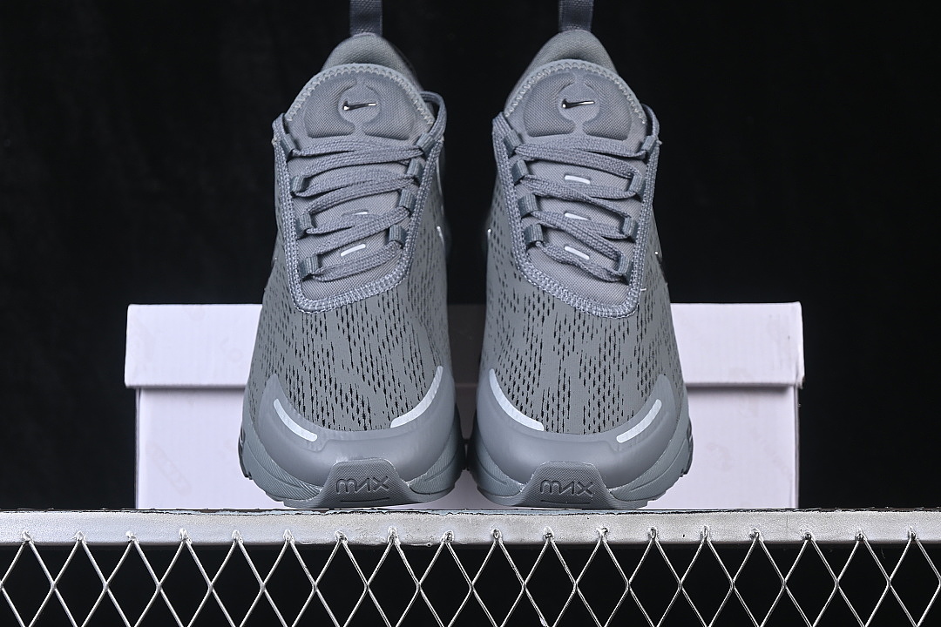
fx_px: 1960
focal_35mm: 75
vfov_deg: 18.2
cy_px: 314
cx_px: 470
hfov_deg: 27.0
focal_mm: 50
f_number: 6.3
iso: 160
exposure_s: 1/60
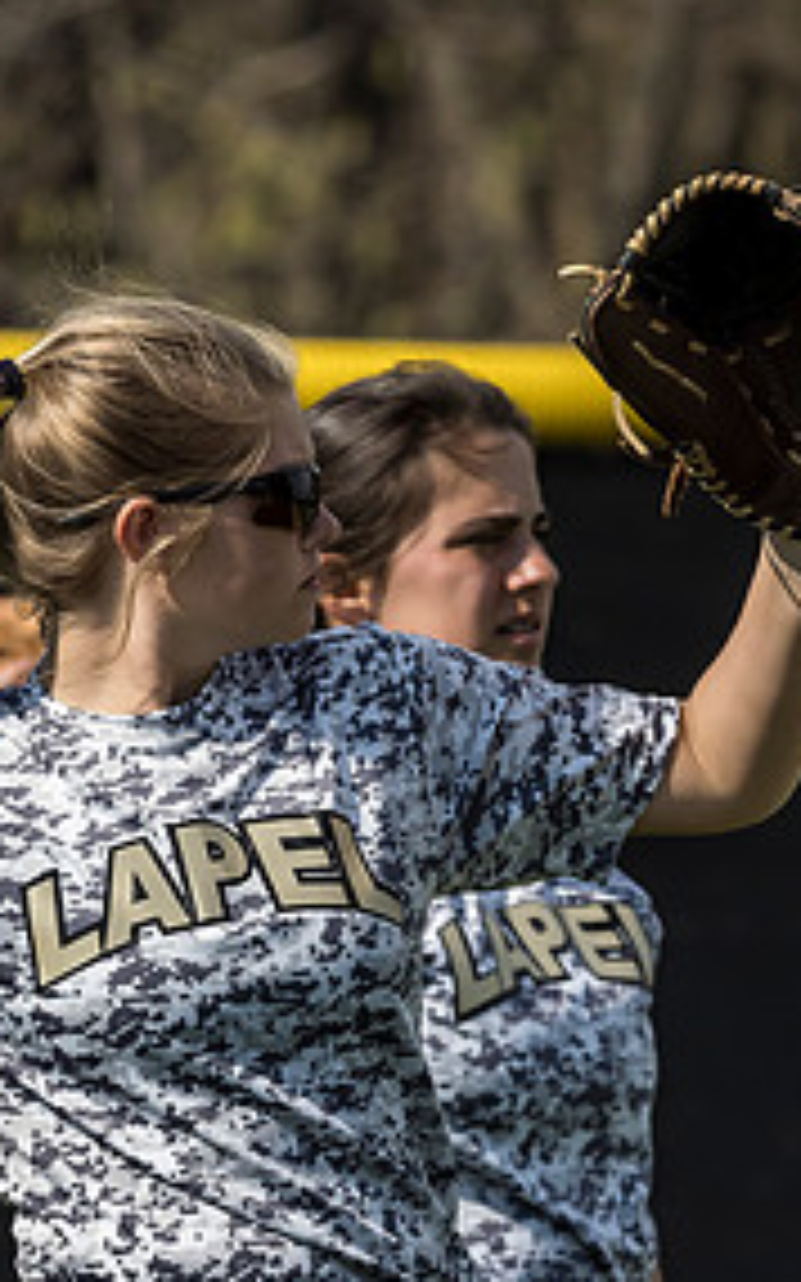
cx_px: 230
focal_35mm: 1295
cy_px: 776
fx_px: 45254
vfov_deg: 1.6
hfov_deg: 1.0
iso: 400
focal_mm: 300
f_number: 6.3
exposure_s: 1/2000
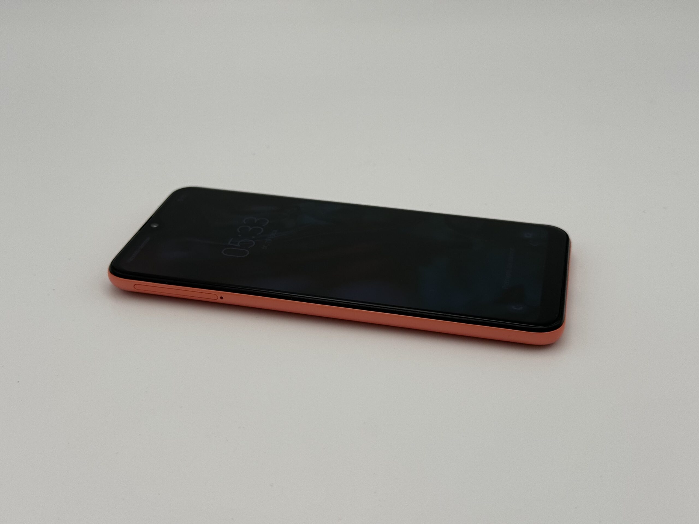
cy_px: 262
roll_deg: -0.4
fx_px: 969
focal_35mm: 48
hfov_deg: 39.7
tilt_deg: -29.3
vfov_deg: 30.3
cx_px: 350
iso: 64
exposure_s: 1/1185
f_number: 1.78
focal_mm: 6.76
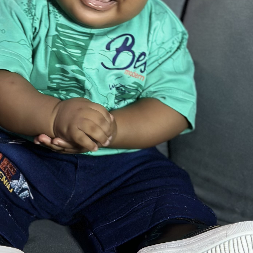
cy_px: 13
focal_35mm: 123
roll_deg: -3.5
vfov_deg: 14.0
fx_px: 1017
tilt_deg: -9.4
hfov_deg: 14.2
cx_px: 80
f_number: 1.78
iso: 320
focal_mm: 6.86
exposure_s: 1/50
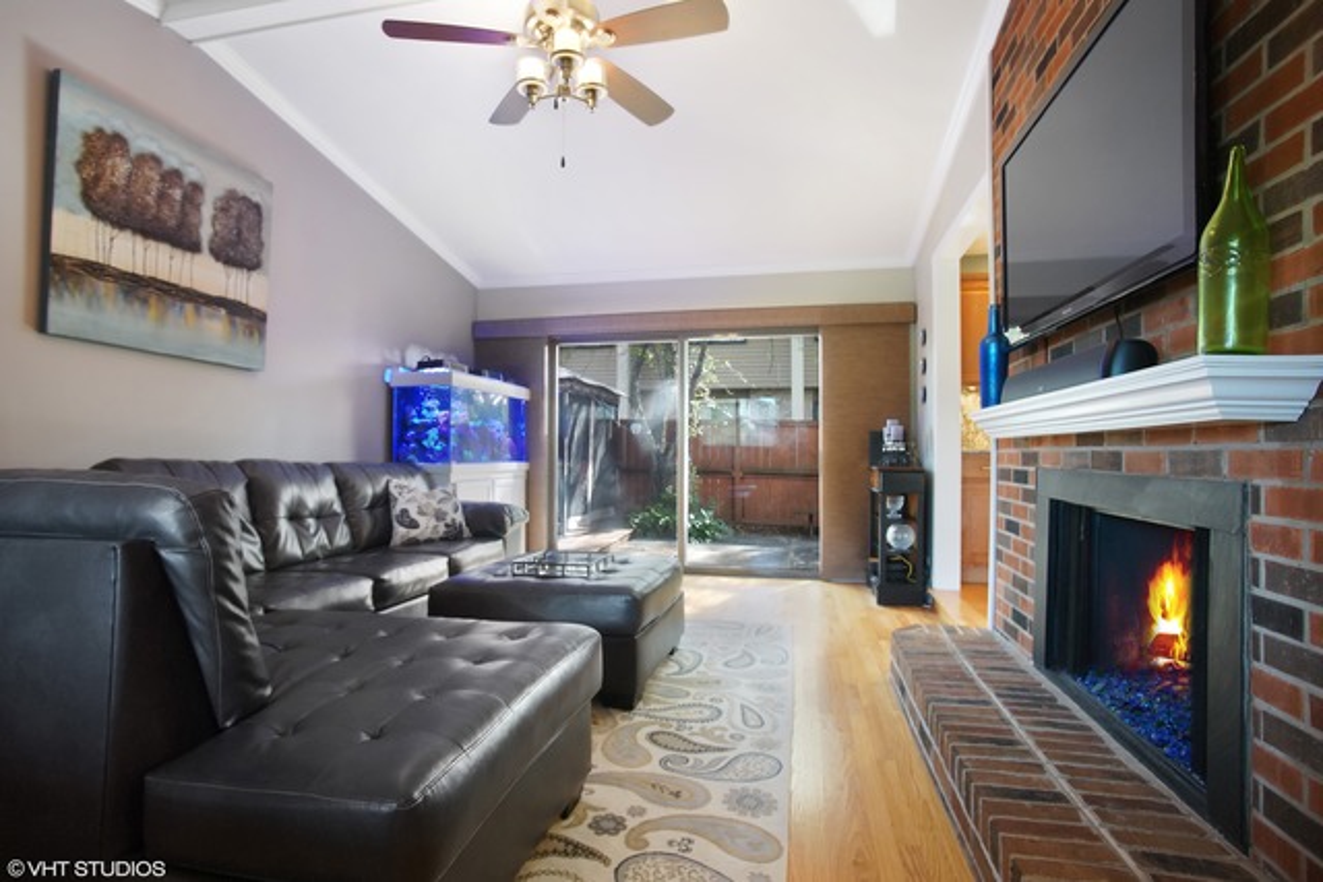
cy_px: 441
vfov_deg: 70.5
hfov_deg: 93.3
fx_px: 625
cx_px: 662
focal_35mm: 17
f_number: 8
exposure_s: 1/4
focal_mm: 17
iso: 500
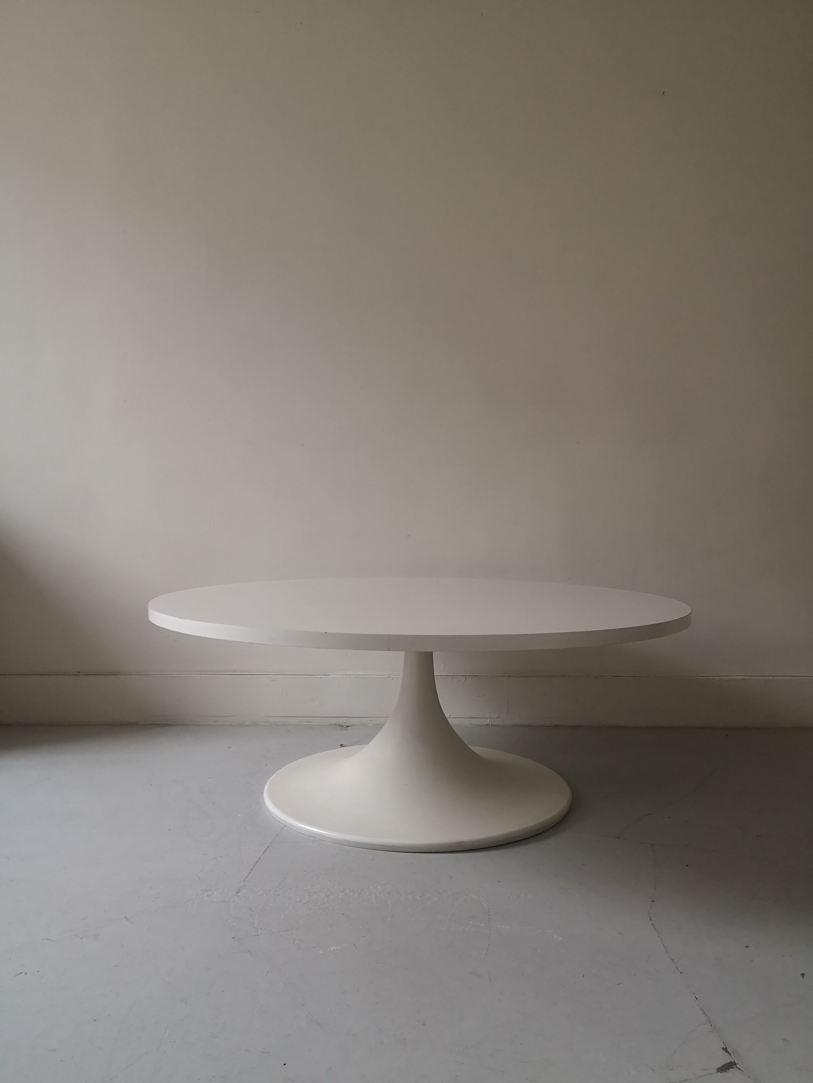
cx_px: 406
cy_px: 542
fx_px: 846
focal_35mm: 27
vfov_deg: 65.3
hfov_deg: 51.4
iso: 125
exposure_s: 1/33.3
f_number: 1.8
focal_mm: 3.95
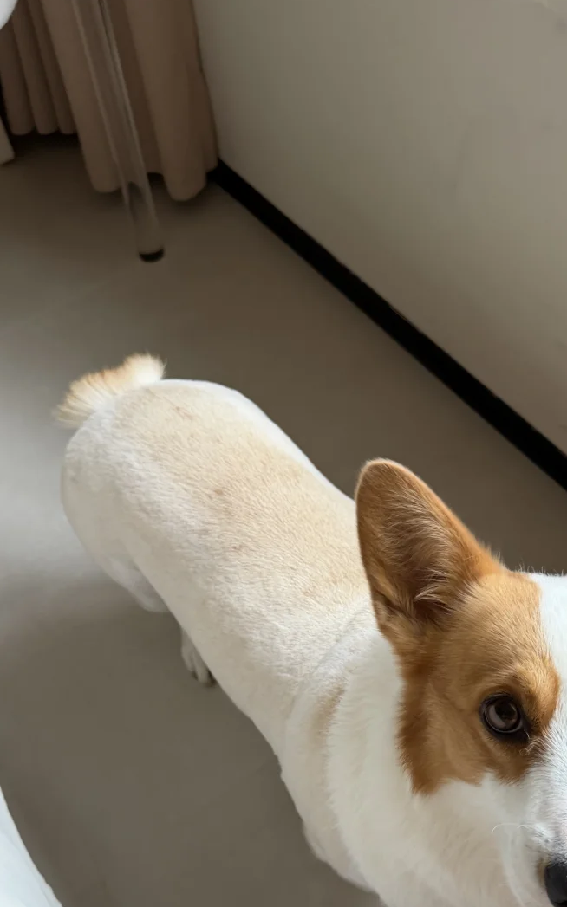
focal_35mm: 35
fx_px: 866
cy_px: 604
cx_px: 316
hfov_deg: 36.2
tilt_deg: -60.2
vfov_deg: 54.2
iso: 250
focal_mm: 6.76
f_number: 1.78
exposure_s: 1/60
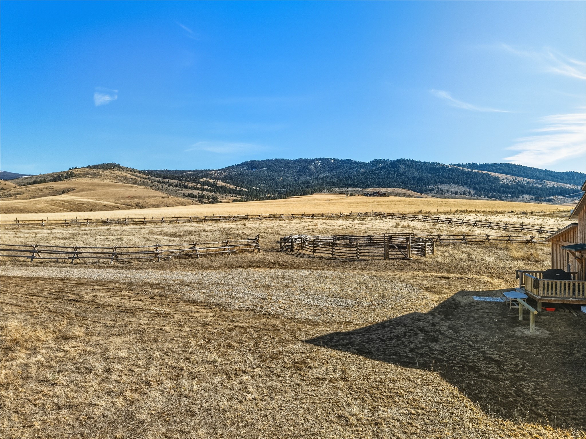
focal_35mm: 24
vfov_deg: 56.8
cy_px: 220
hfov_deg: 71.6
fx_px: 406
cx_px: 293
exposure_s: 1/500
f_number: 1.8
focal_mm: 8.7
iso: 120
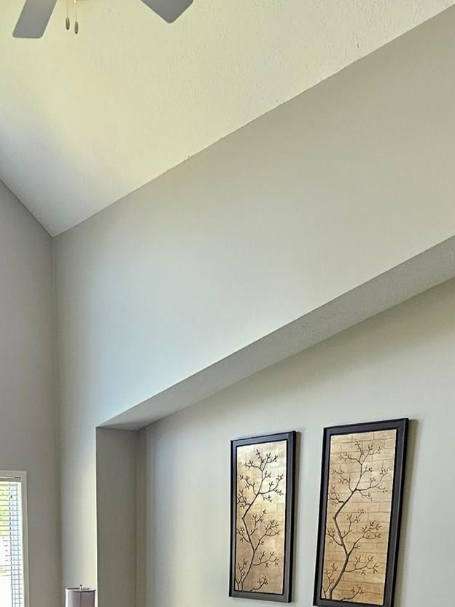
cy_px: 644
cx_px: 98
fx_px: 631
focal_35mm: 36
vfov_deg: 42.2
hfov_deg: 38.3
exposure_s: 1/60
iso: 200
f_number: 2.2
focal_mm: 2.2
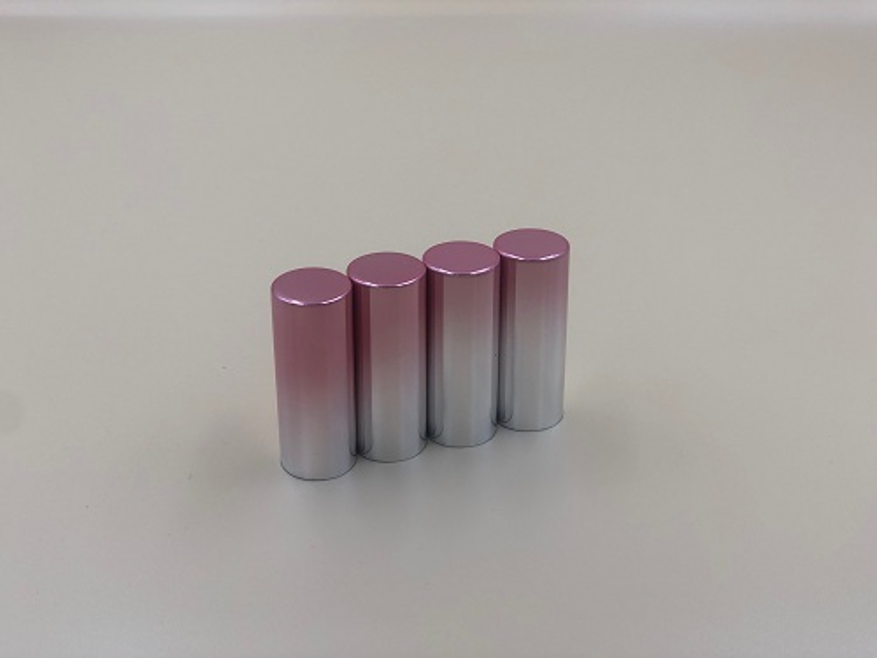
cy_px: 329
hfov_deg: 36.8
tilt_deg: -29.1
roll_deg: +0.6
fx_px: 1317
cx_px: 438
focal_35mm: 52
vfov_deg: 28.0
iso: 20
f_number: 2.4
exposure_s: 1/75
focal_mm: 6
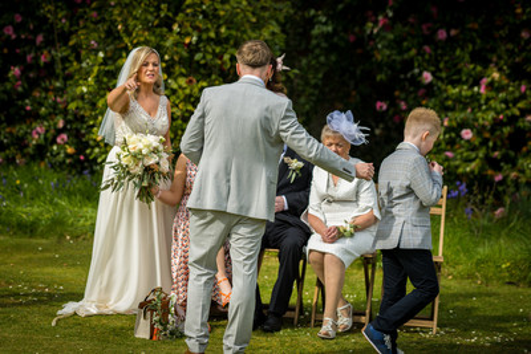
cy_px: 154
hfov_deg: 16.2
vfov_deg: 10.9
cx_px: 231
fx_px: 1865
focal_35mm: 126
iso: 100
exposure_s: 1/1000
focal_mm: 112
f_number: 2.8
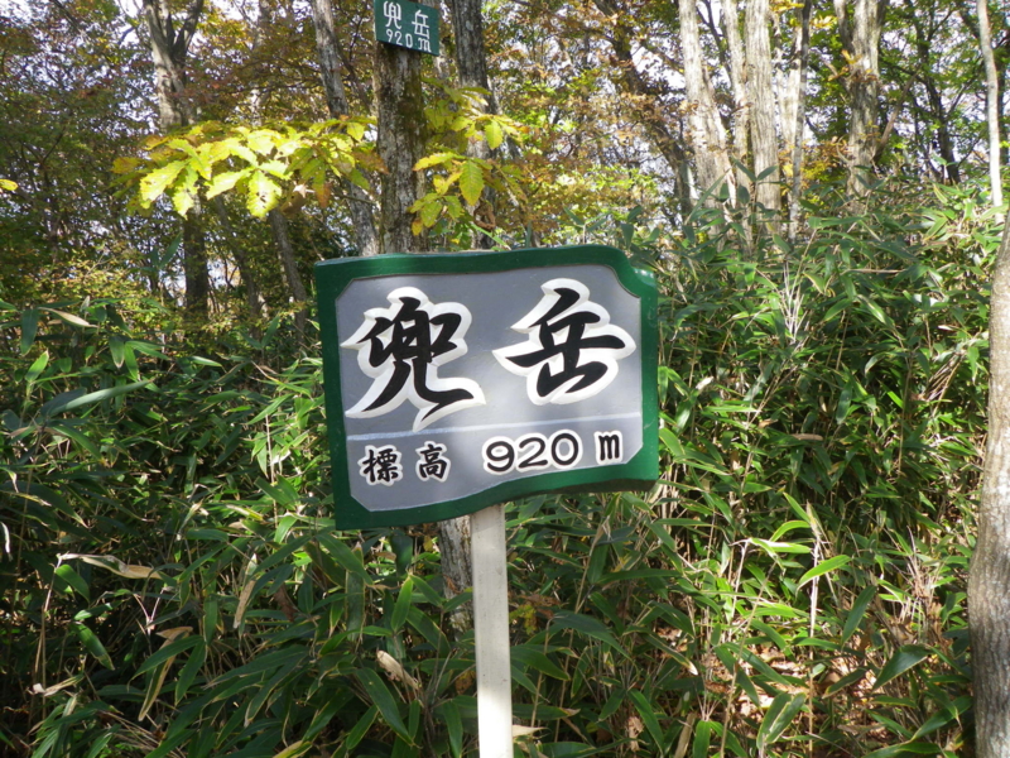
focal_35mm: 35
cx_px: 505
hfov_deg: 52.6
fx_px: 1021
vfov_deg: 40.7
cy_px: 379
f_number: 3.8
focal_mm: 6.2
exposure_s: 1/125
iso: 64
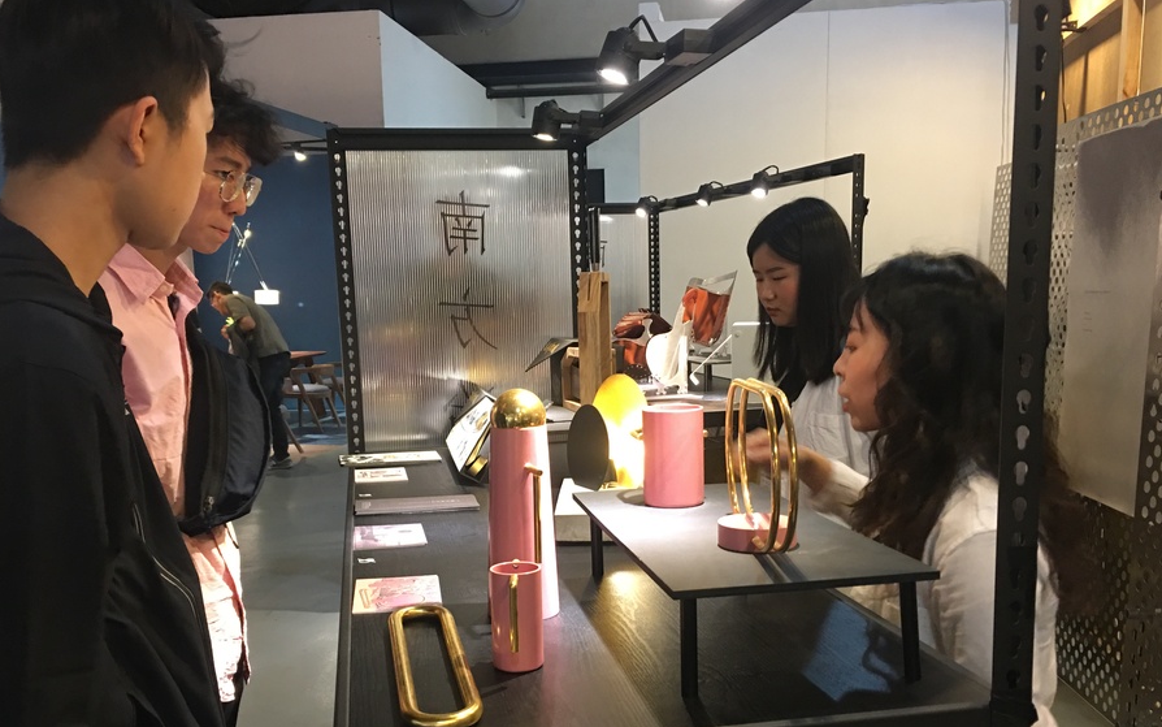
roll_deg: +1.3
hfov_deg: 58.1
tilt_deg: -7.3
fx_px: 1045
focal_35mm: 33
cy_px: 453
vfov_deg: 38.1
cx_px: 562
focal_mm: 4.15
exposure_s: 1/10
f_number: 2.2
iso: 100
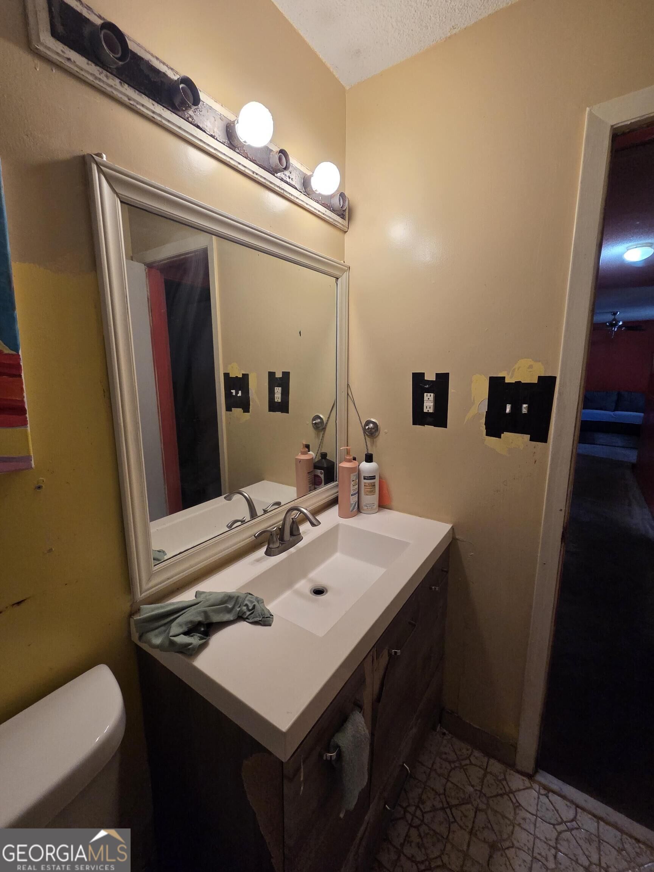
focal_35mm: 13
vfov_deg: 106.2
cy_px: 436
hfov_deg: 89.9
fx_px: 327
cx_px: 327
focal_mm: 2.2
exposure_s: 1/60
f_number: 2.2
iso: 250
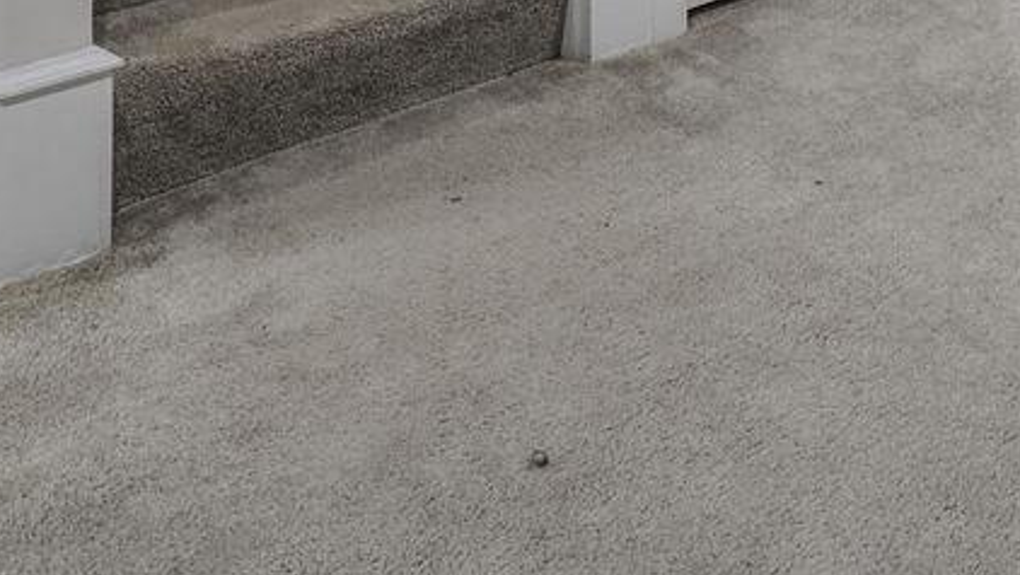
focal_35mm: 60
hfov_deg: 33.6
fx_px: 1624
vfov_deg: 16.1
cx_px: 851
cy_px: -544
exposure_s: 1/8
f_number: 8
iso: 500
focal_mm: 14
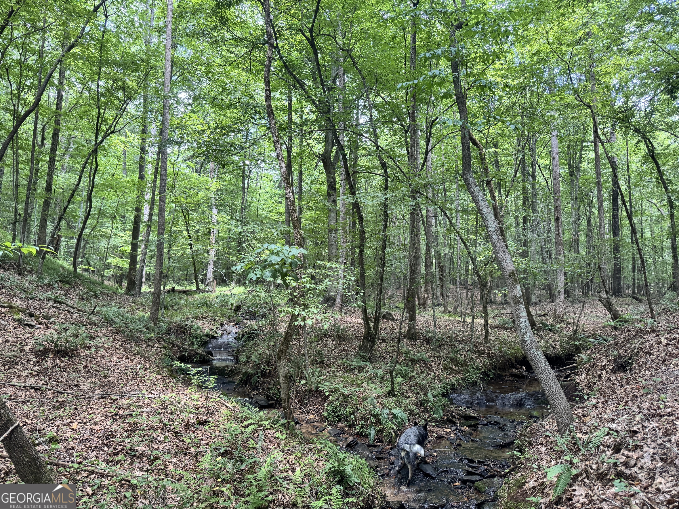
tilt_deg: +5.8
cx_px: 340
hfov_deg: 71.6
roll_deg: -1.8
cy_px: 254
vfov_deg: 56.8
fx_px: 471
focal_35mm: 24
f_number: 1.78
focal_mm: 6.76
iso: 160
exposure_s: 1/121
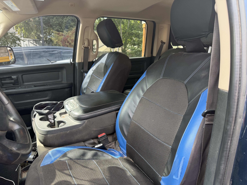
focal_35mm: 24
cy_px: 92
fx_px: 171
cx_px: 124
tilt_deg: -12.2
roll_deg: +0.6
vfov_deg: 56.8
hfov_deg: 71.6
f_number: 1.78
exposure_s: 1/177
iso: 80
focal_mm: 6.76
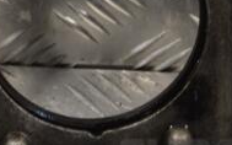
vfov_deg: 4.9
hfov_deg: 7.9
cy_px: -6
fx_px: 1685
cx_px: 97
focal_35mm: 267
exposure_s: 1/80
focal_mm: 55
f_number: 5.6
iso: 400
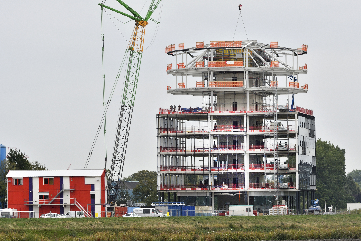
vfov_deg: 5.4
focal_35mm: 255
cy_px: 120
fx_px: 2557
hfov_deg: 8.1
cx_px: 180
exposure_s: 1/320
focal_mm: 170
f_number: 9
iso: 200
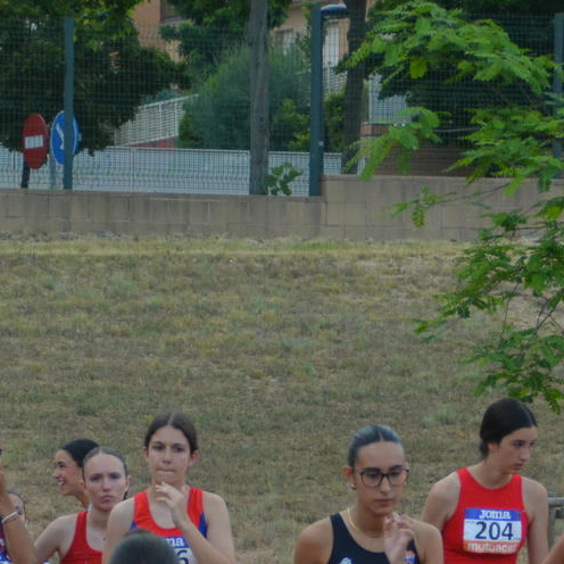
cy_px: 760
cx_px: 156
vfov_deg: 4.4
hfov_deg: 4.4
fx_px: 7277
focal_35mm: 395
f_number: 5.6
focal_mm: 75
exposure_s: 1/500
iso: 900
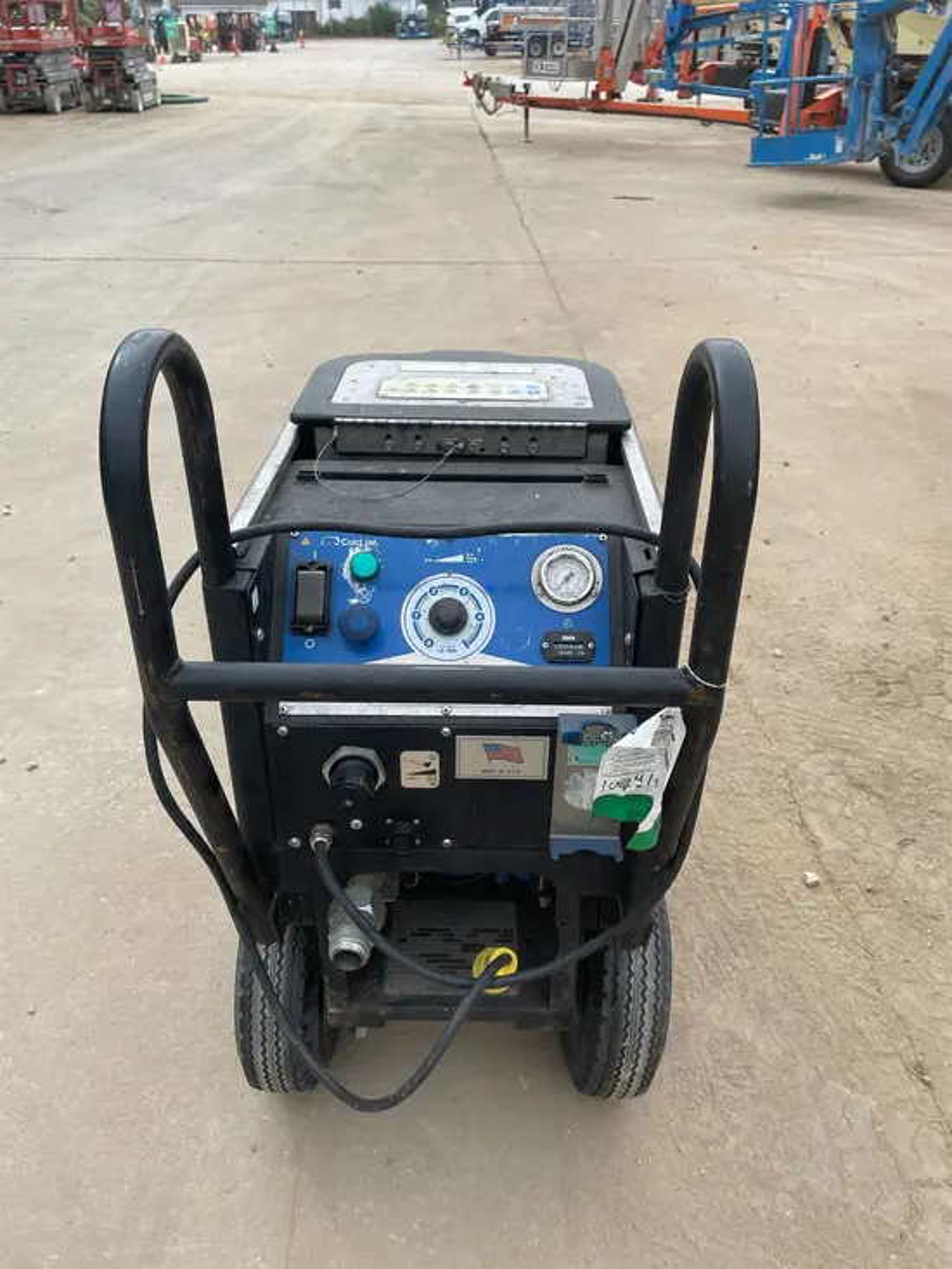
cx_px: 476
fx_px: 953
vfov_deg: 67.3
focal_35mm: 26
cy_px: 634
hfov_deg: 53.1
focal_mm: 4.2
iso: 50
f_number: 1.6
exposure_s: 1/2174
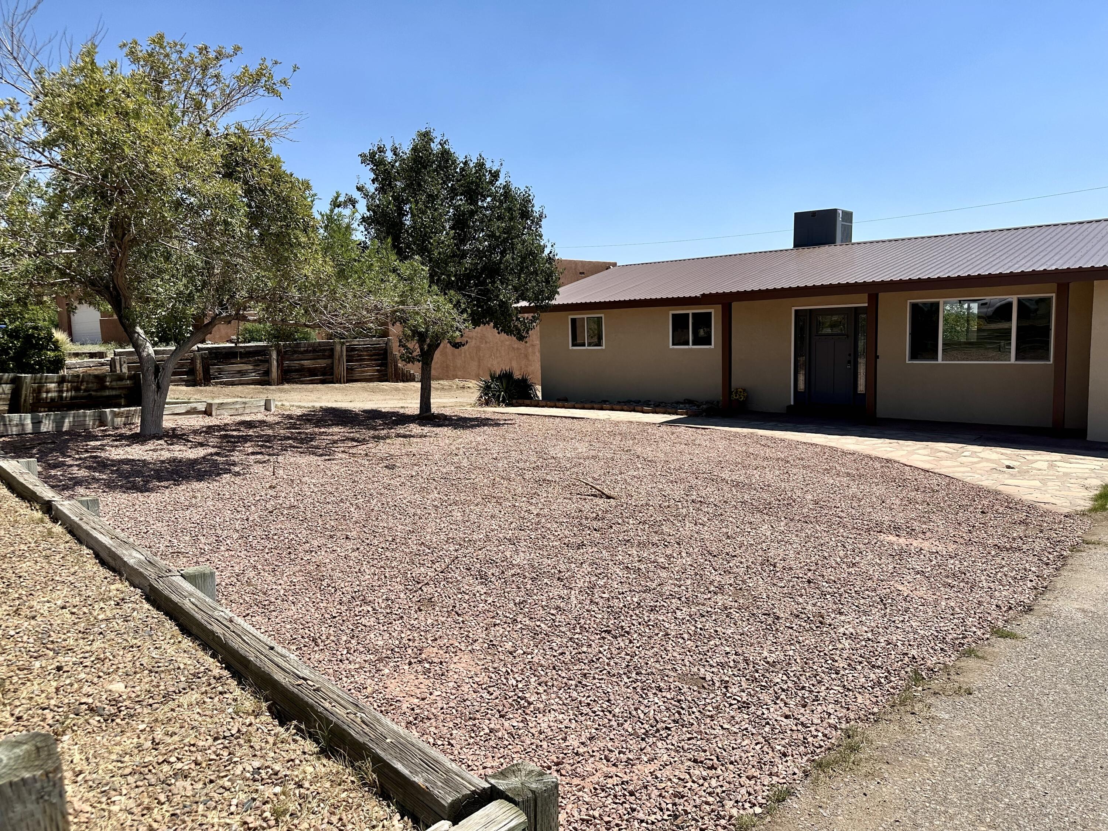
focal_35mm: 24
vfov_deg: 56.8
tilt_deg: -6.7
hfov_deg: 71.6
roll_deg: +1.3
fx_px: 768
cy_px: 416
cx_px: 554
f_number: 1.78
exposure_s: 1/5848
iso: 80
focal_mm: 6.86
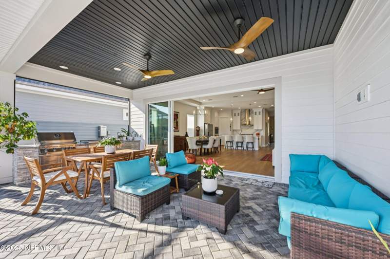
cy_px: 130
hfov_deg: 104.3
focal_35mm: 14
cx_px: 195
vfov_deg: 81.1
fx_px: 152
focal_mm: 14
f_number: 8
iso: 100
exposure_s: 1/20
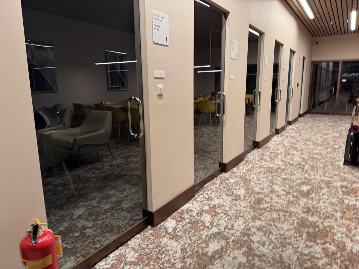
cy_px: 134
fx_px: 249
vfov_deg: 56.8
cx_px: 180
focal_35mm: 24
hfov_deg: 71.6
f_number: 1.78
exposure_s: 1/120
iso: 200
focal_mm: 6.76
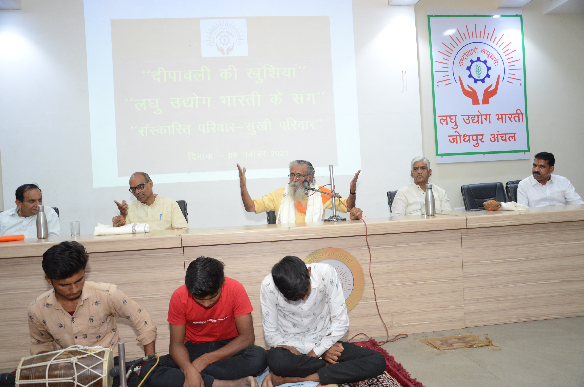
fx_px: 510
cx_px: 292
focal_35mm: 32
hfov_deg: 59.6
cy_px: 194
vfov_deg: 41.5
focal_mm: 21
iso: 800
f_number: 3.8
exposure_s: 1/100
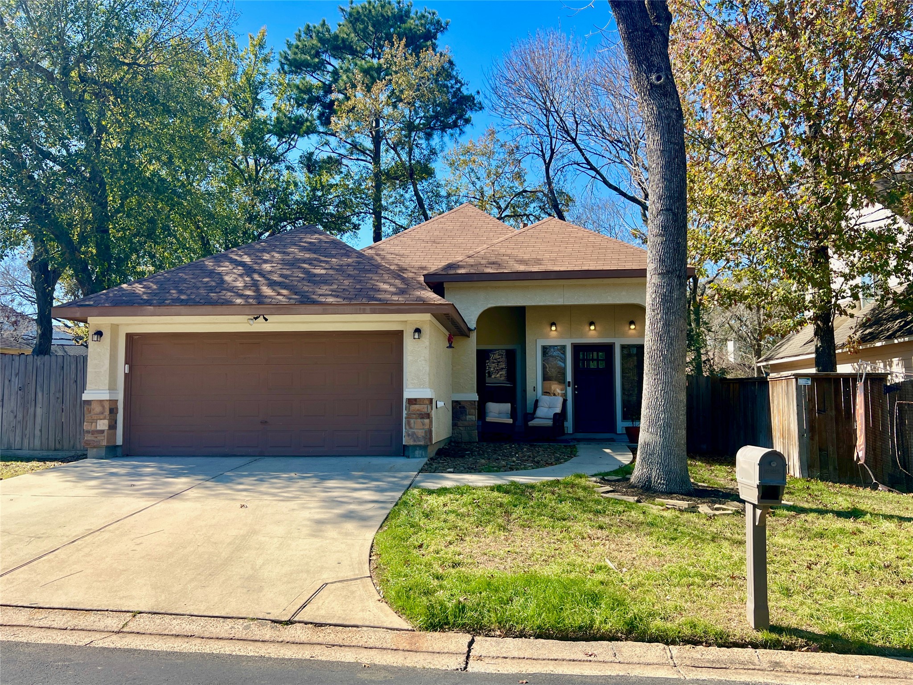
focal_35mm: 26
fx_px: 686
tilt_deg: +2.9
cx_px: 456
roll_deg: +0.9
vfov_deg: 53.0
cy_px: 342
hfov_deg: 67.3
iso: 50
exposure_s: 1/2123
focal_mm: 5.7
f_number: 1.5
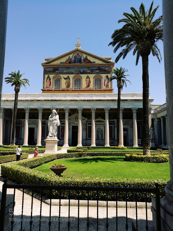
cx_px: 86
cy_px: 116
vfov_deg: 65.3
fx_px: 180
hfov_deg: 51.4
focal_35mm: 27
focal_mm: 4.5
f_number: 2.2
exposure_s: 1/775
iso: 50
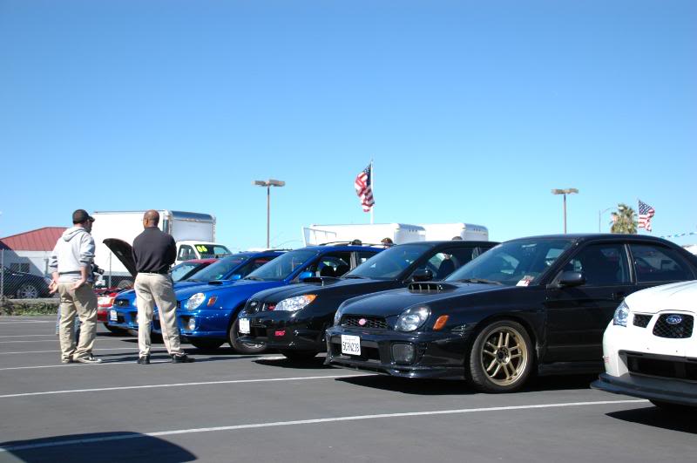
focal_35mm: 48
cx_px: 348
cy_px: 232
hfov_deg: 41.2
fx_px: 928
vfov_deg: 28.0
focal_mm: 32
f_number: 4.5
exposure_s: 1/1000
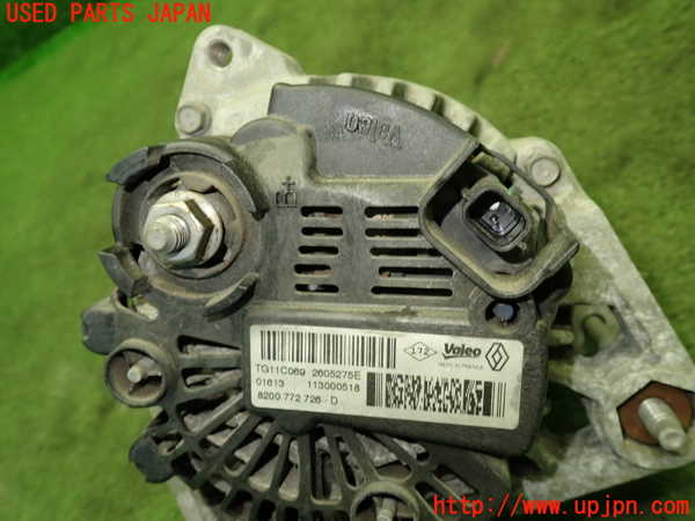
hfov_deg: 60.0
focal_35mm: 30
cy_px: 260
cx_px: 348
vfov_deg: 46.8
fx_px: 602
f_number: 2.3
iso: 200
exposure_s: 1/30
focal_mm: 5.4
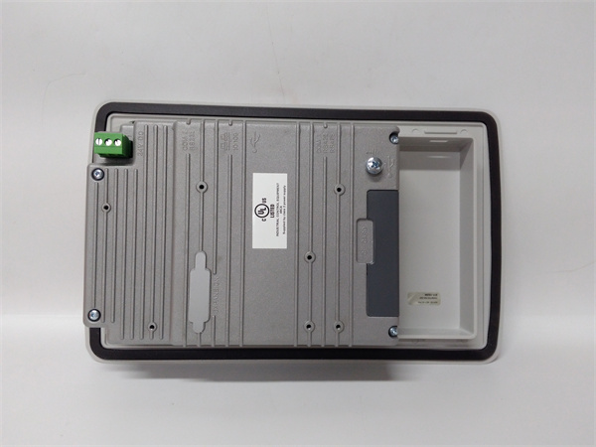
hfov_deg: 65.3
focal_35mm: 27
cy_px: 224
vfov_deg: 51.4
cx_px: 298
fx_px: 465
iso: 205
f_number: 2
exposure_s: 1/33
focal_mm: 3.79
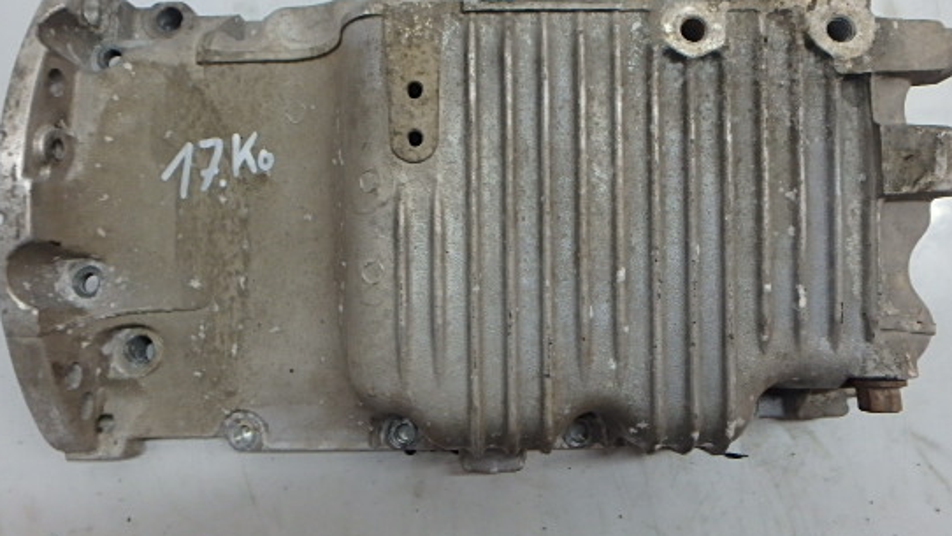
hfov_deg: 69.8
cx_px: 487
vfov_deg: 42.5
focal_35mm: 27
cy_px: 195
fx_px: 682
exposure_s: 1/40
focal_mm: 3.7
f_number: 3.5
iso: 200
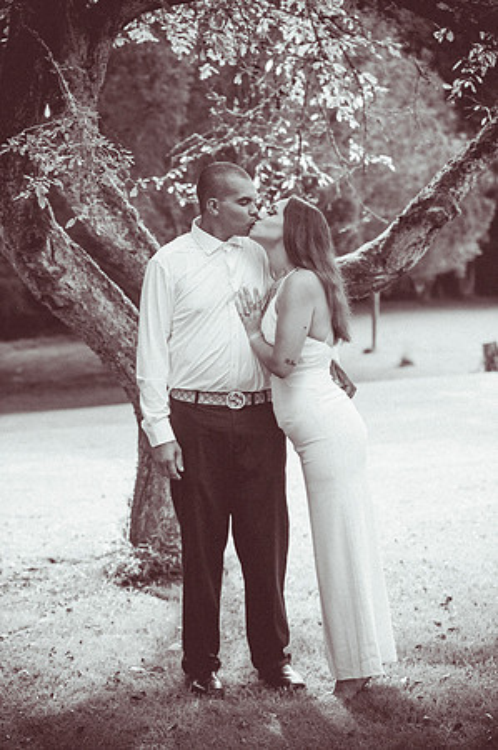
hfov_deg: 19.4
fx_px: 1456
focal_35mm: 70
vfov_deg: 28.9
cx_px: 249
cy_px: 375
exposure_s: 1/200
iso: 400
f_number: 3.5
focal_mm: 70
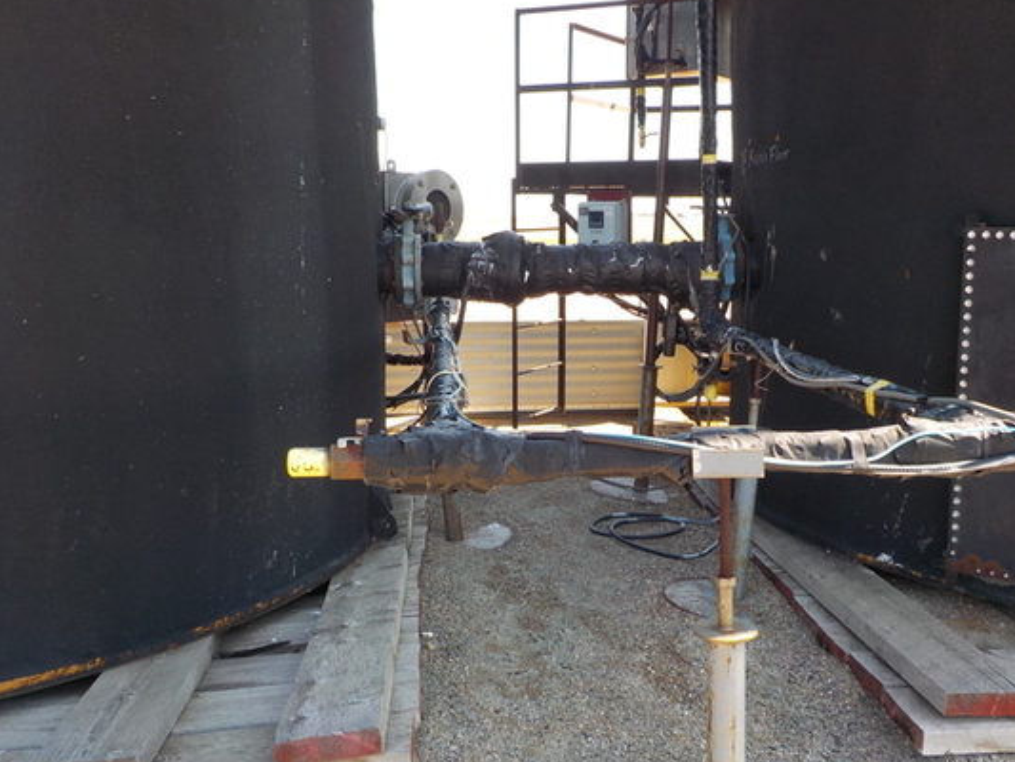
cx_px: 577
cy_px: 398
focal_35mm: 36
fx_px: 1056
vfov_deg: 39.7
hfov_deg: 51.2
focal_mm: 4.1
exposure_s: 1/200
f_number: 3.3
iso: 125
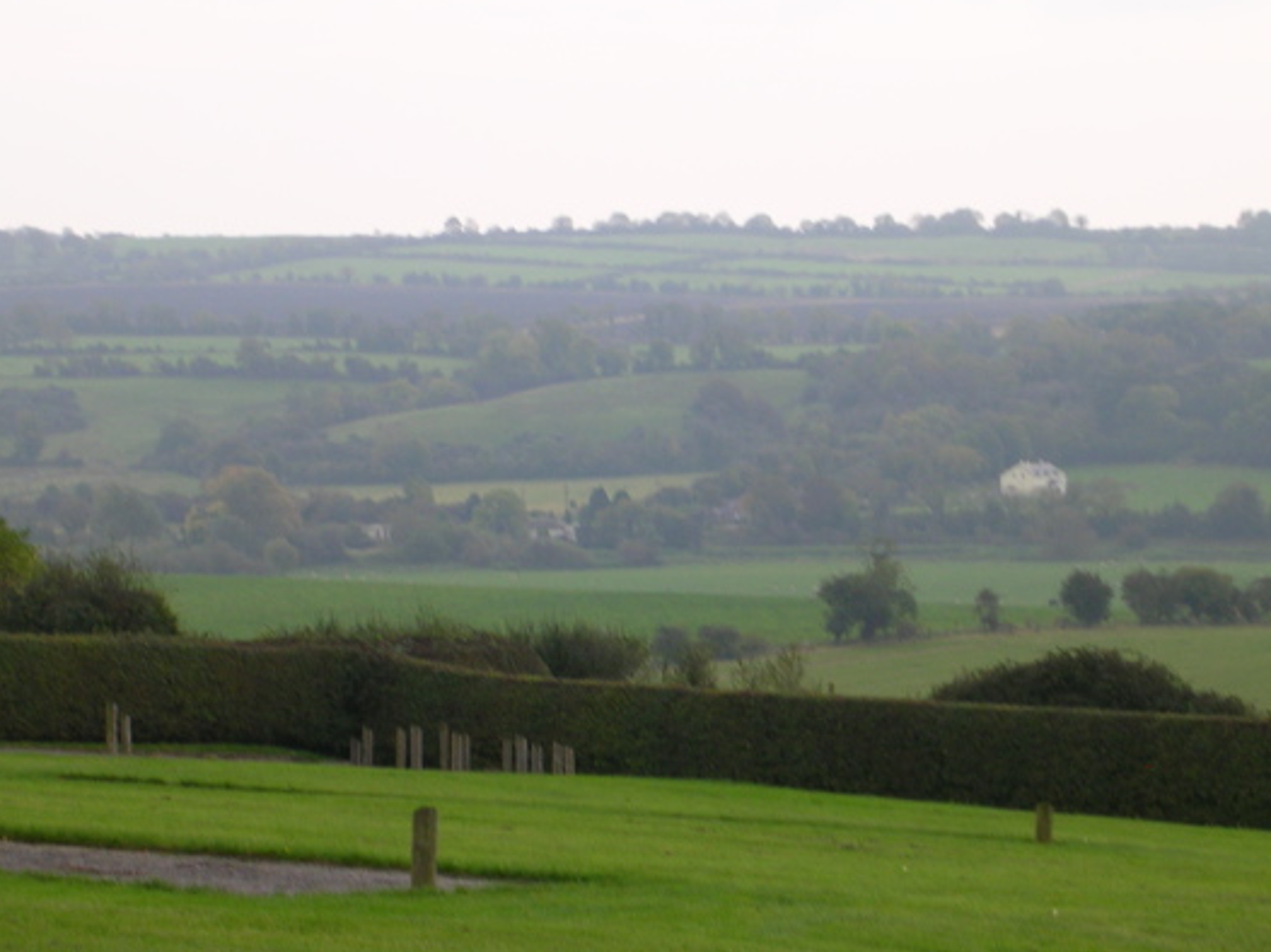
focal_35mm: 140
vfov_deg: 10.6
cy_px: 430
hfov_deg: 14.1
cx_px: 604
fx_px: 5138
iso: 50
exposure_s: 1/123
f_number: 4.9
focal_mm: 17.4
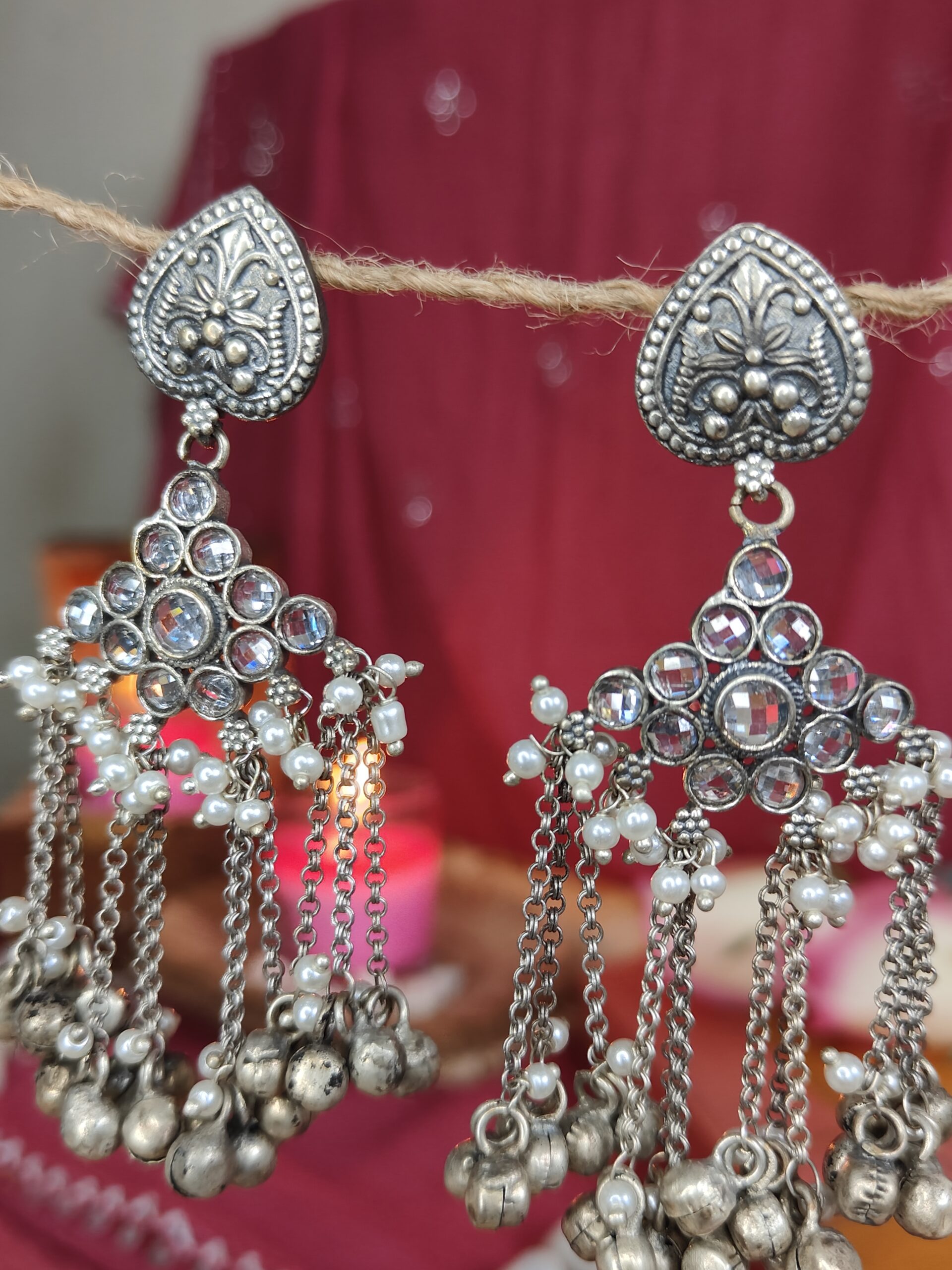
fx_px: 1173
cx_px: 476
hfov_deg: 44.2
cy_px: 635
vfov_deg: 56.8
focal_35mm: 32
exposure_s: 1/422
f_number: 1.8
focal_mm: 5.59
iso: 1000
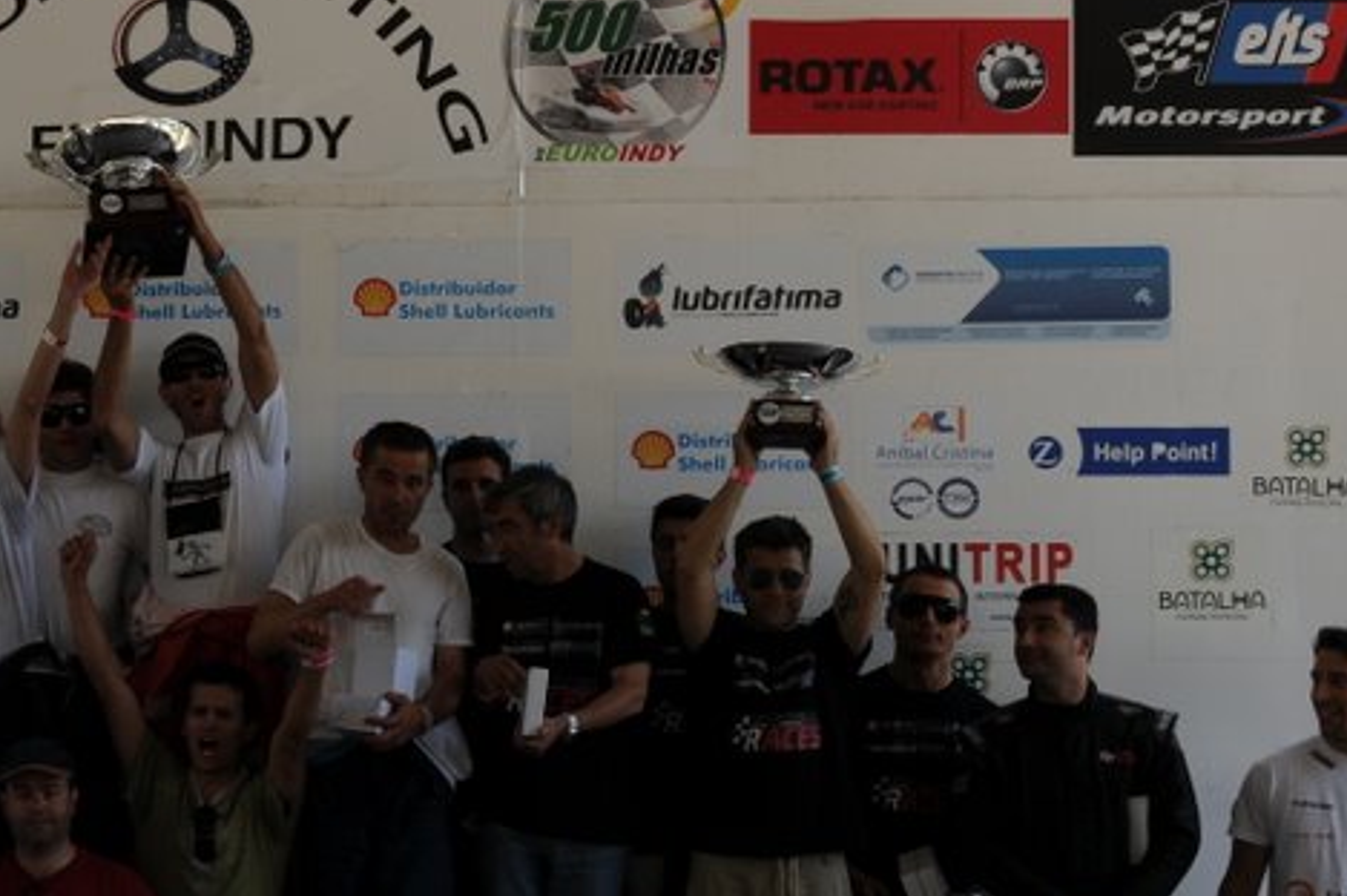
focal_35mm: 72
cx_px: 112
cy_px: 609
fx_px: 2692
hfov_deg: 27.0
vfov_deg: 18.8
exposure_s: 1/60
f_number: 8
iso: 200
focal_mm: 22
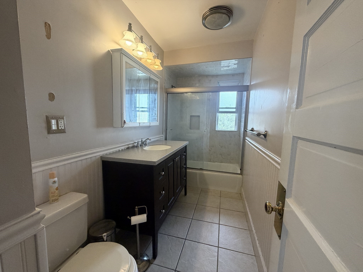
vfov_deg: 85.7
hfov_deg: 102.1
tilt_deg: -6.6
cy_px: 136
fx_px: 147
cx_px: 182
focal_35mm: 14
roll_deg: -1.8
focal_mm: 2.22
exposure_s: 1/60
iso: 200
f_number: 2.2
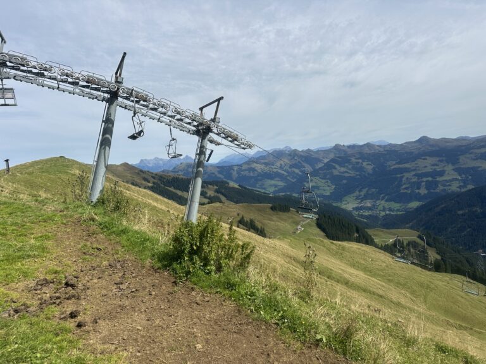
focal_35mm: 24
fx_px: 337
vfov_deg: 56.8
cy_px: 182
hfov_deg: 71.6
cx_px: 243
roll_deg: +5.6
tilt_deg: -3.5
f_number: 1.78
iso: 80
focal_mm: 6.86
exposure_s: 1/7042
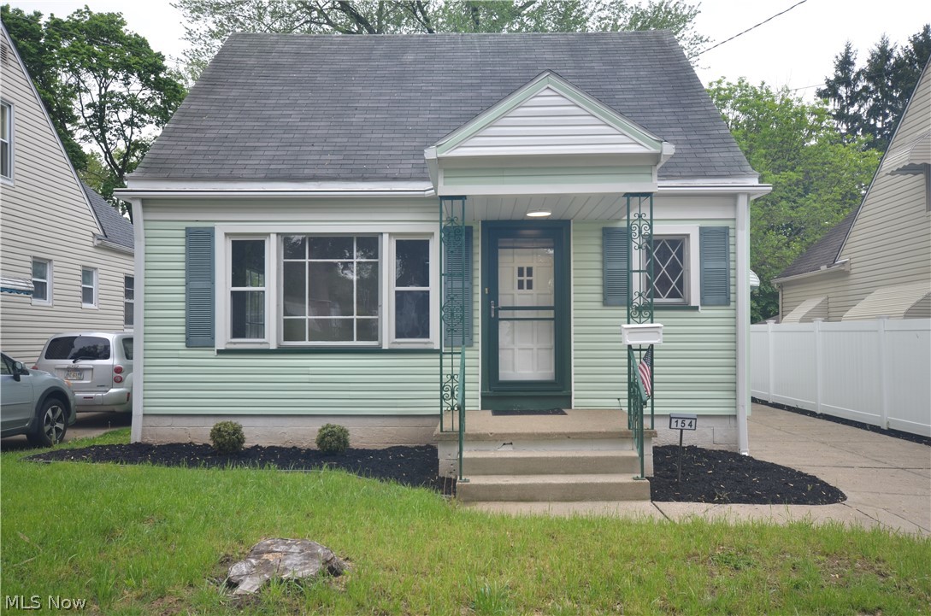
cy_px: 308
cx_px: 466
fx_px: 774
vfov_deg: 43.4
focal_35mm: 30
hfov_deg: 62.0
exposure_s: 1/160
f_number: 6.3
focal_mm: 20
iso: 200
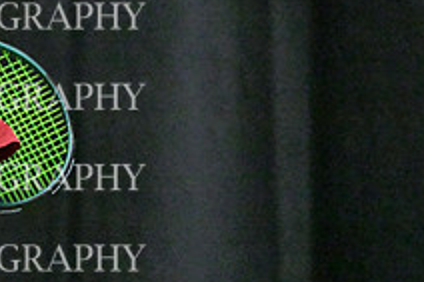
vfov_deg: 1.7
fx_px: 9674
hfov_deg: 2.5
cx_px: -144
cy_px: 137
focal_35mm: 822
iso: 10000
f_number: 2.8
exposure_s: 1/1000
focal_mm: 300
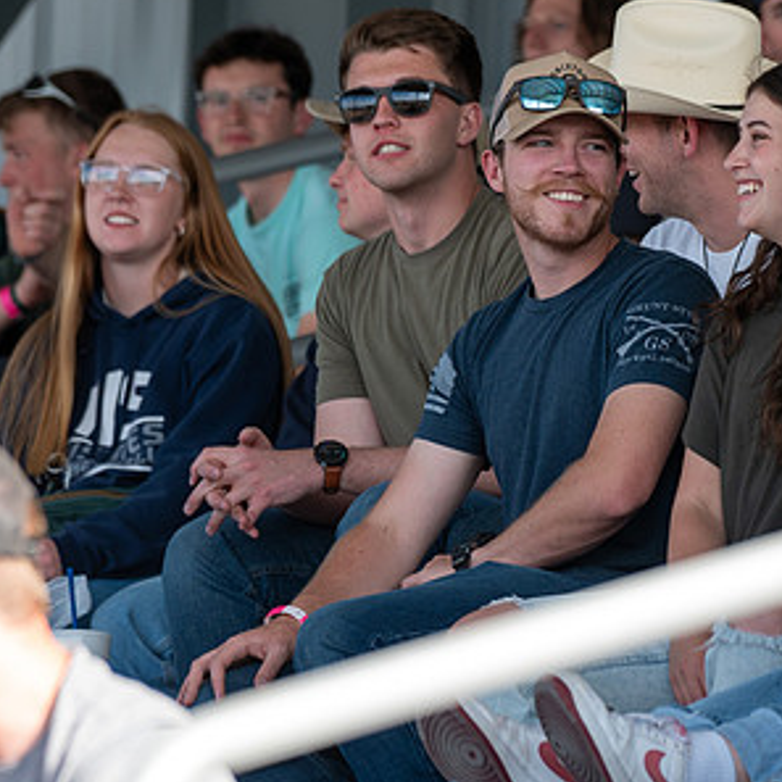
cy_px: 232
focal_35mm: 519
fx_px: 13265
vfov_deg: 3.4
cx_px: 582
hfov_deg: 3.4
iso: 320
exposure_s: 1/320
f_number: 5.6
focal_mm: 250
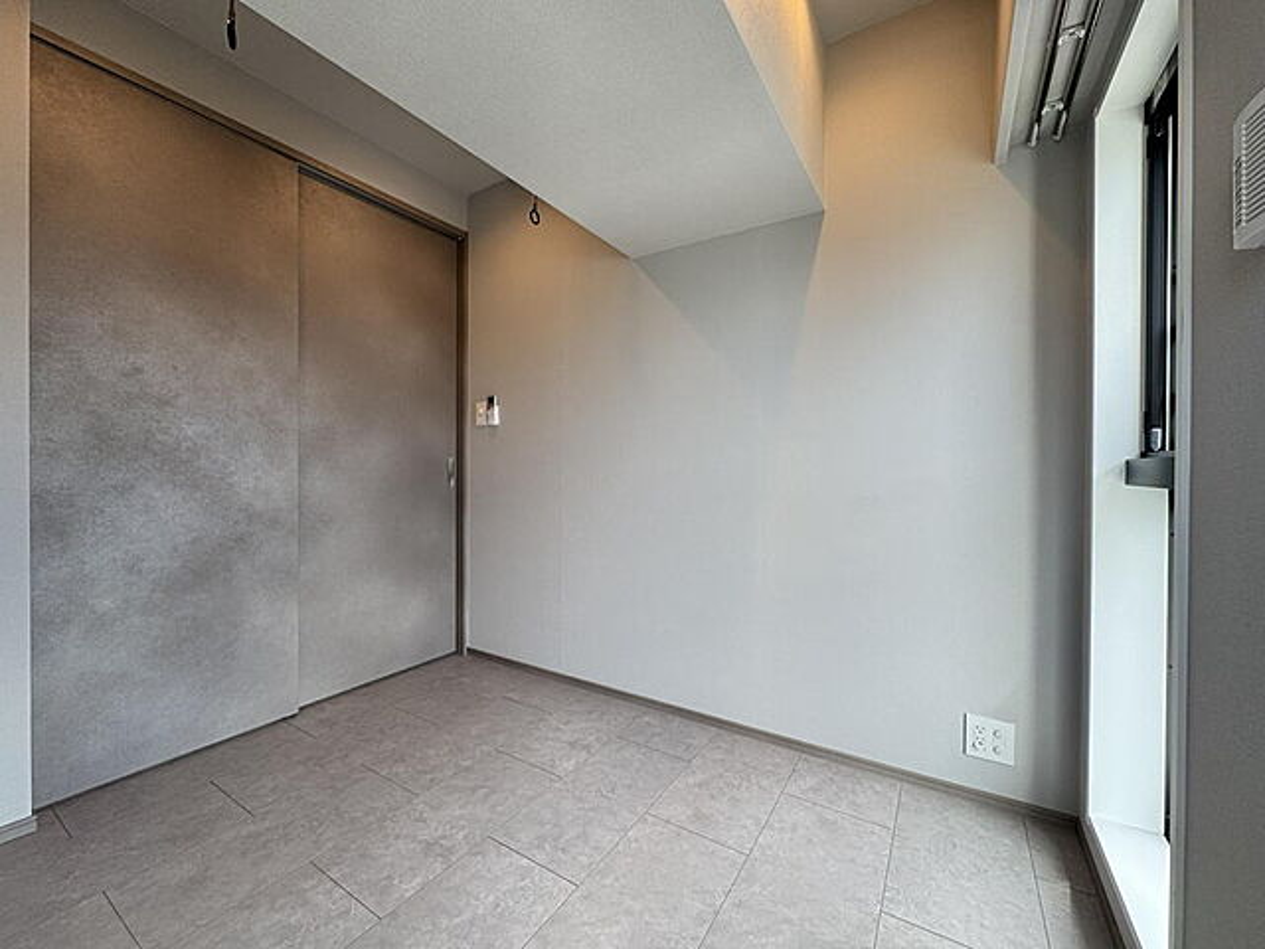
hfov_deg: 102.1
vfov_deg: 85.7
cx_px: 632
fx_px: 512
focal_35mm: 14
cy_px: 474
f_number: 2.2
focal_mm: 2.22
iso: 50
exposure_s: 1/99
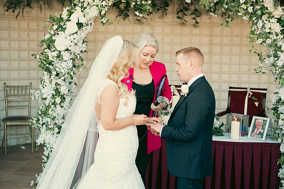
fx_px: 489
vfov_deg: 21.9
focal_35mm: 62
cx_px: 142
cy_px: 94
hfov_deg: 32.4
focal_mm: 62
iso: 320
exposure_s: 1/250
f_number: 3.5
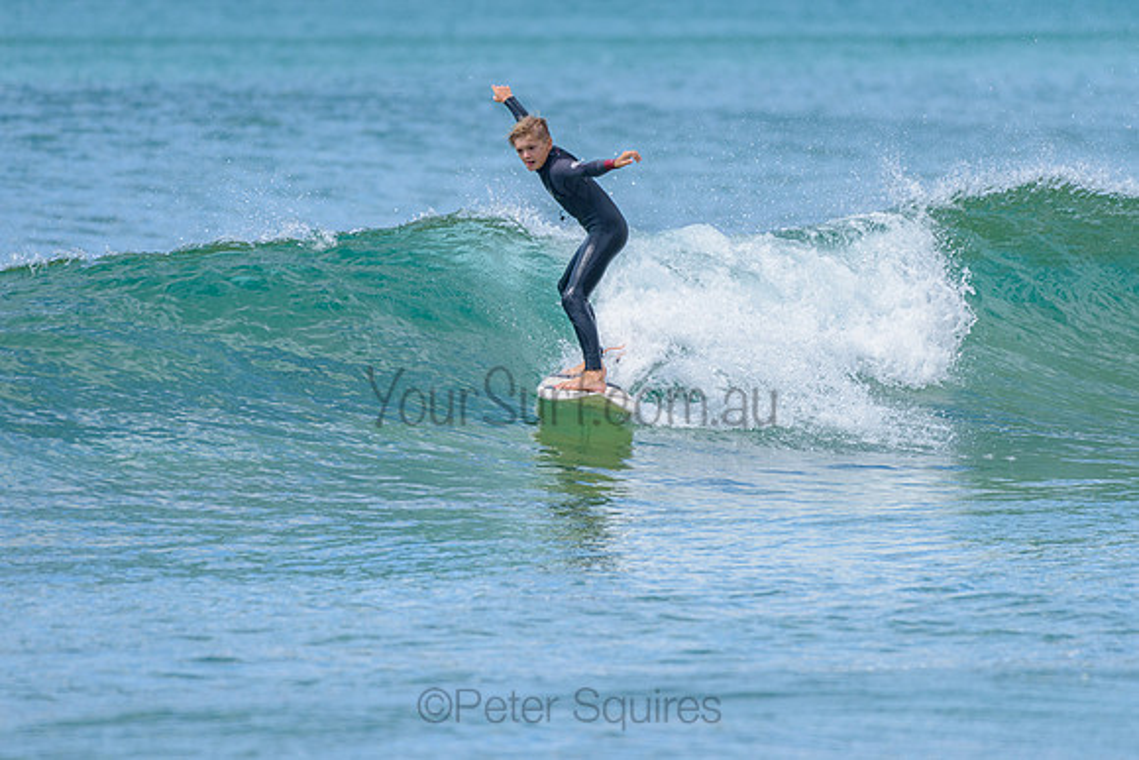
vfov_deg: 2.2
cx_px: 579
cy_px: 309
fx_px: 19409
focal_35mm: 613
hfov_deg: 3.4
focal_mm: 500
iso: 560
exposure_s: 1/2000
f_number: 5.6
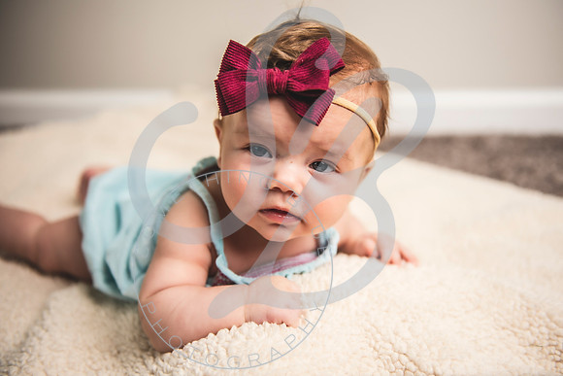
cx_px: 290
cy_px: 188
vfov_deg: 32.2
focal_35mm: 42
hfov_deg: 46.8
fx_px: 651
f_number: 2.8
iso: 100
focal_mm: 40
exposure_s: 1/250
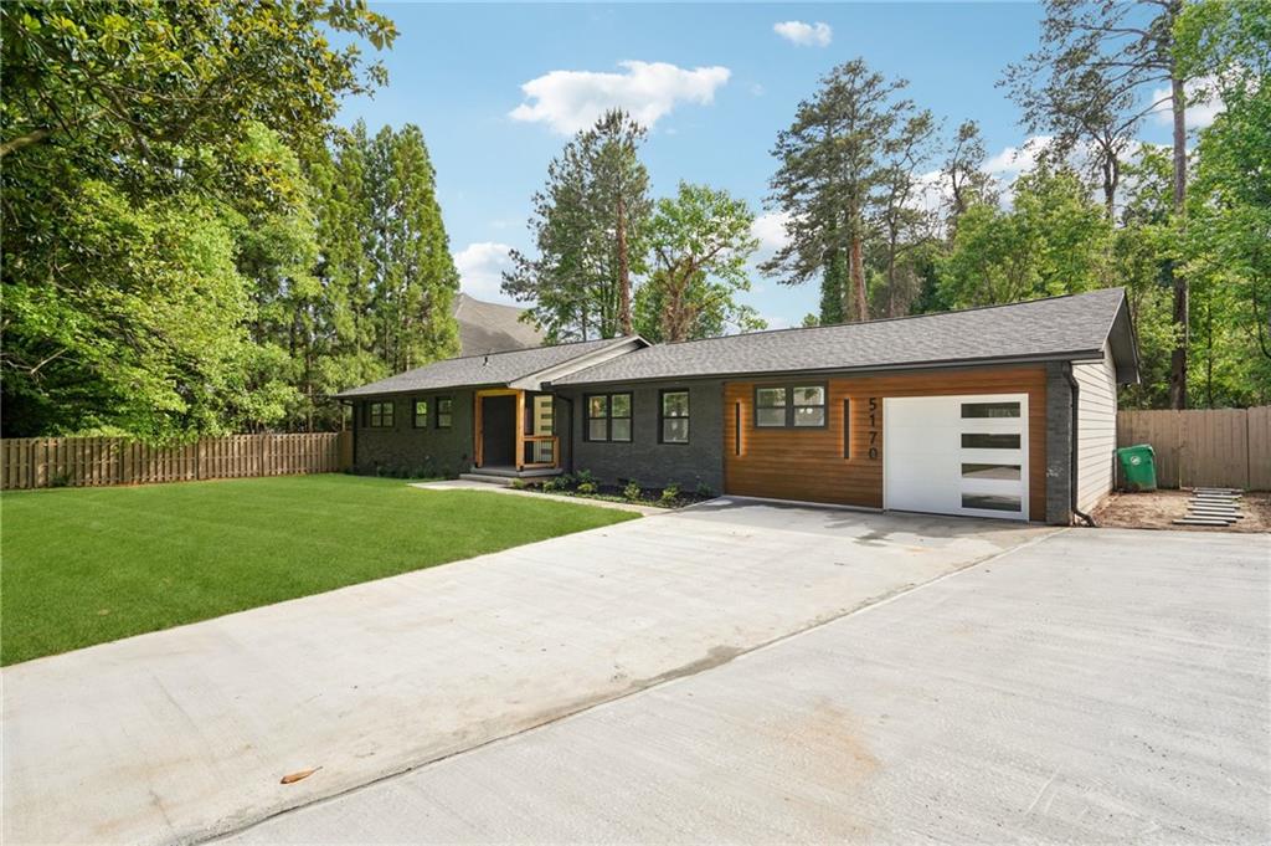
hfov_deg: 93.3
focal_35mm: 17
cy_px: 423
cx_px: 636
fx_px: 600
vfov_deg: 70.3
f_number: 8
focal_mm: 17
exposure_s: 1/40
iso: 100
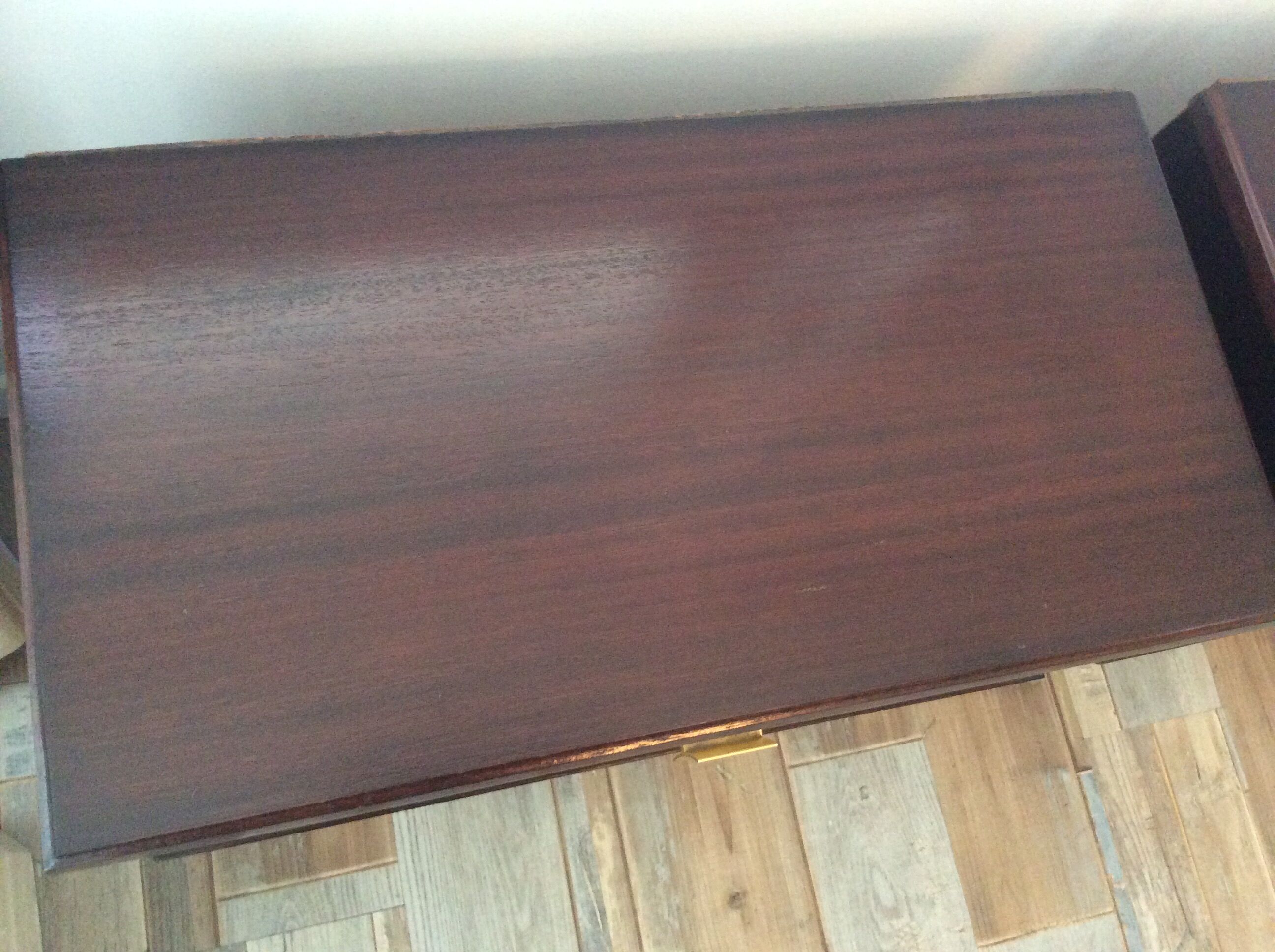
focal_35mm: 32
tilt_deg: -70.2
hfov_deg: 56.9
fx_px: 1177
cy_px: 476
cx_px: 638
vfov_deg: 44.1
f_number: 2.4
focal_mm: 3.3
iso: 320
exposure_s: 1/25
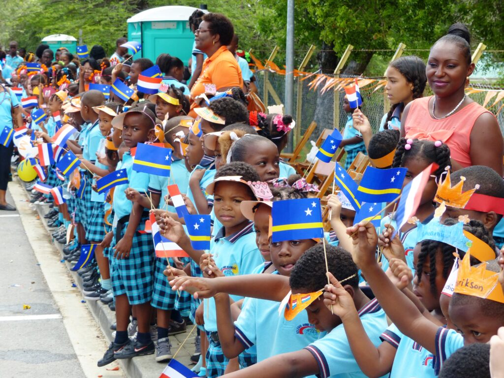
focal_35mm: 99
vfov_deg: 14.9
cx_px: 252
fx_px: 1441
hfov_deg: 19.8
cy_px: 189
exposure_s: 1/320
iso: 100
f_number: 4
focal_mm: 17.8
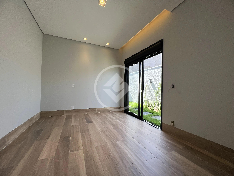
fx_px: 88
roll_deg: -1.2
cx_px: 117
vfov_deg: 89.9
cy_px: 88
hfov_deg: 106.2
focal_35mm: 13
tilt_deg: +0.6
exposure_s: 1/165
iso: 32
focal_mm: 1.57
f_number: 1.8
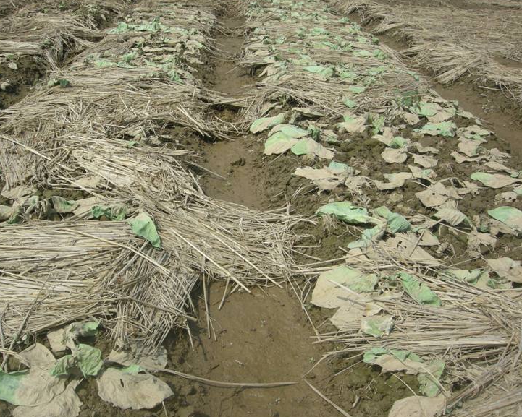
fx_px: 603
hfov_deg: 46.8
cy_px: 210
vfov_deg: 38.2
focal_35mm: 39
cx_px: 233
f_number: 6.1
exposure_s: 1/279
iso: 64
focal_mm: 7.5
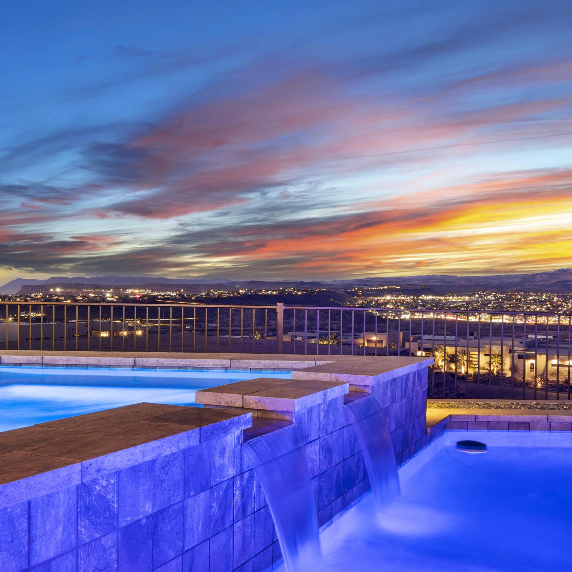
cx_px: 207
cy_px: 314
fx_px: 673
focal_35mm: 36
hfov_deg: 45.6
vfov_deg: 46.0
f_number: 10
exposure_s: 25
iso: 125
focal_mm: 24
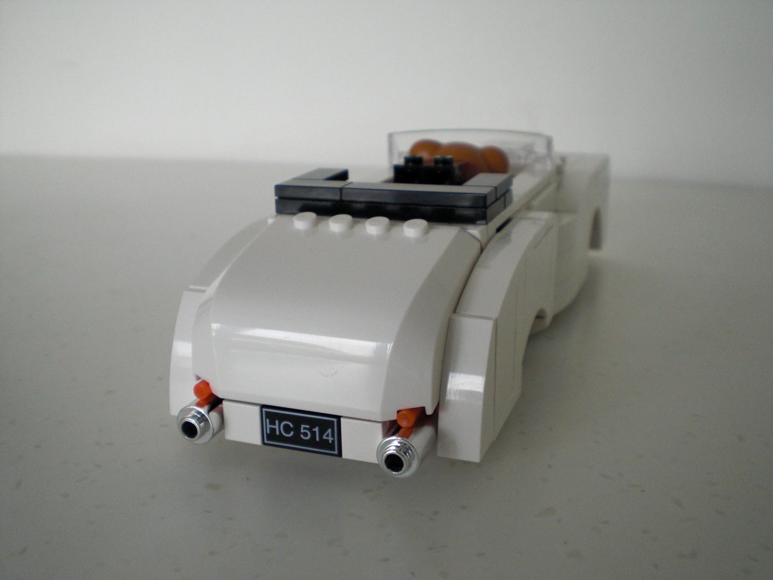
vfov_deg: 37.7
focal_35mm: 38
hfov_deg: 49.0
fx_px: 849
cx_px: 386
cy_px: 290
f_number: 3.1
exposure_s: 1/40
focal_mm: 6.3
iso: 200
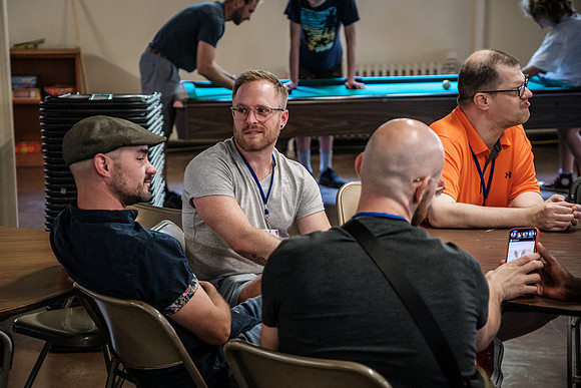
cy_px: 201
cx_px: 267
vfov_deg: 15.2
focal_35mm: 90
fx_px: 1449
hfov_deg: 22.7
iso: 2500
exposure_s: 1/125
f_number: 2.8
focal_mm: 55
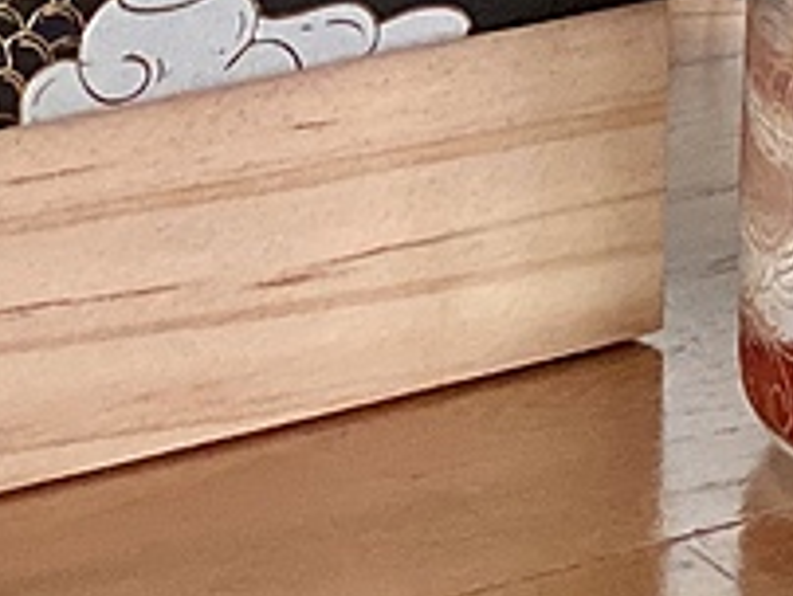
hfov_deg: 5.9
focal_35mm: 329
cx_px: 1586
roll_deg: -1.3
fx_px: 7546
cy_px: -1125
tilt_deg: -5.7
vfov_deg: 4.4
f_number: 2
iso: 160
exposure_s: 1/122
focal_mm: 6
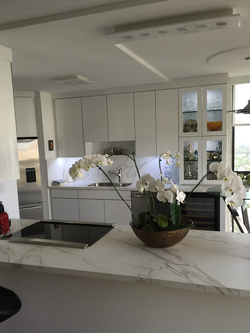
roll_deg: +1.4
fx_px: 308
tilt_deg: -7.2
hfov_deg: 44.2
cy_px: 181
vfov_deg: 56.7
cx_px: 120
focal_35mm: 32
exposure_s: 1/30
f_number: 2.2
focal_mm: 4.15
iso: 40
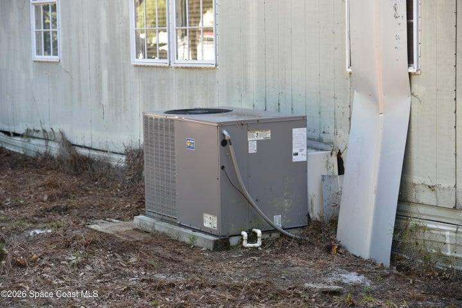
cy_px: 154
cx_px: 231
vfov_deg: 14.9
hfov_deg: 22.1
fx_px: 1181
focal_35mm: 92
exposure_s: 1/100
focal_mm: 92
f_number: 5
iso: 400
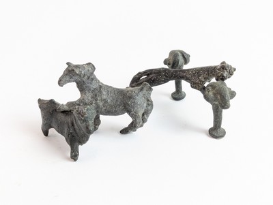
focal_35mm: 48
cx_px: 136
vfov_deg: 30.3
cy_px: 102
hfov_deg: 39.6
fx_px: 379
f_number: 1.85
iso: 136
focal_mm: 6.81
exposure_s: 1/99.9
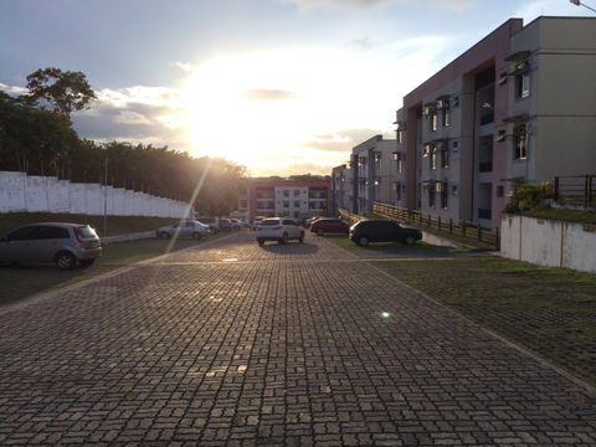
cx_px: 298
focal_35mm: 30
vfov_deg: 46.8
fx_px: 517
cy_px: 224
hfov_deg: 60.0
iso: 100
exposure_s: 1/2283
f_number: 2.2
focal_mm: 4.12
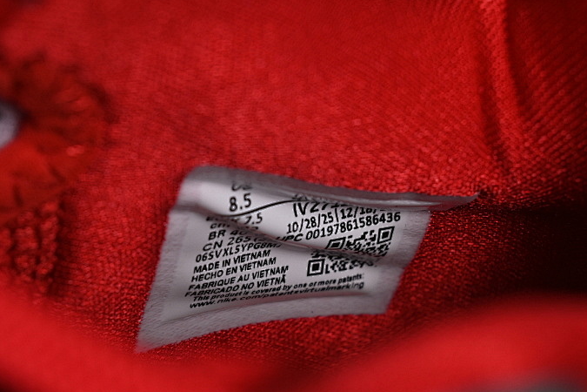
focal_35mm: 120
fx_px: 1957
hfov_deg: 17.1
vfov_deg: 11.4
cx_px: 275
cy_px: 270
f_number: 7.1
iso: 160
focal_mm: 50
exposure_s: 1/80
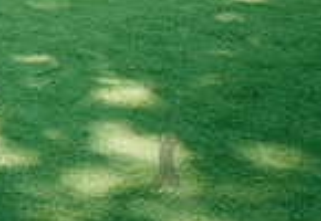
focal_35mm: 132
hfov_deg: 14.1
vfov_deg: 9.9
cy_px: -224
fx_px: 1190
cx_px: -195
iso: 200
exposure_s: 1/250
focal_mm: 26
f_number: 3.5
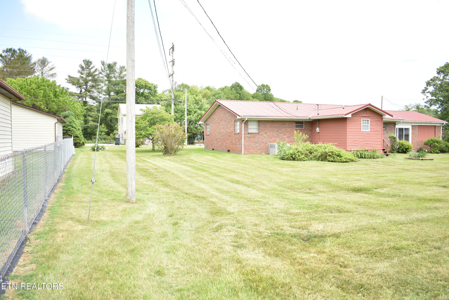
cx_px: 224
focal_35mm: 27
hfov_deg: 67.4
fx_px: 337
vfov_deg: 47.9
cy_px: 150
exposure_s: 1/200
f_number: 3.5
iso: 100
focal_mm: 18
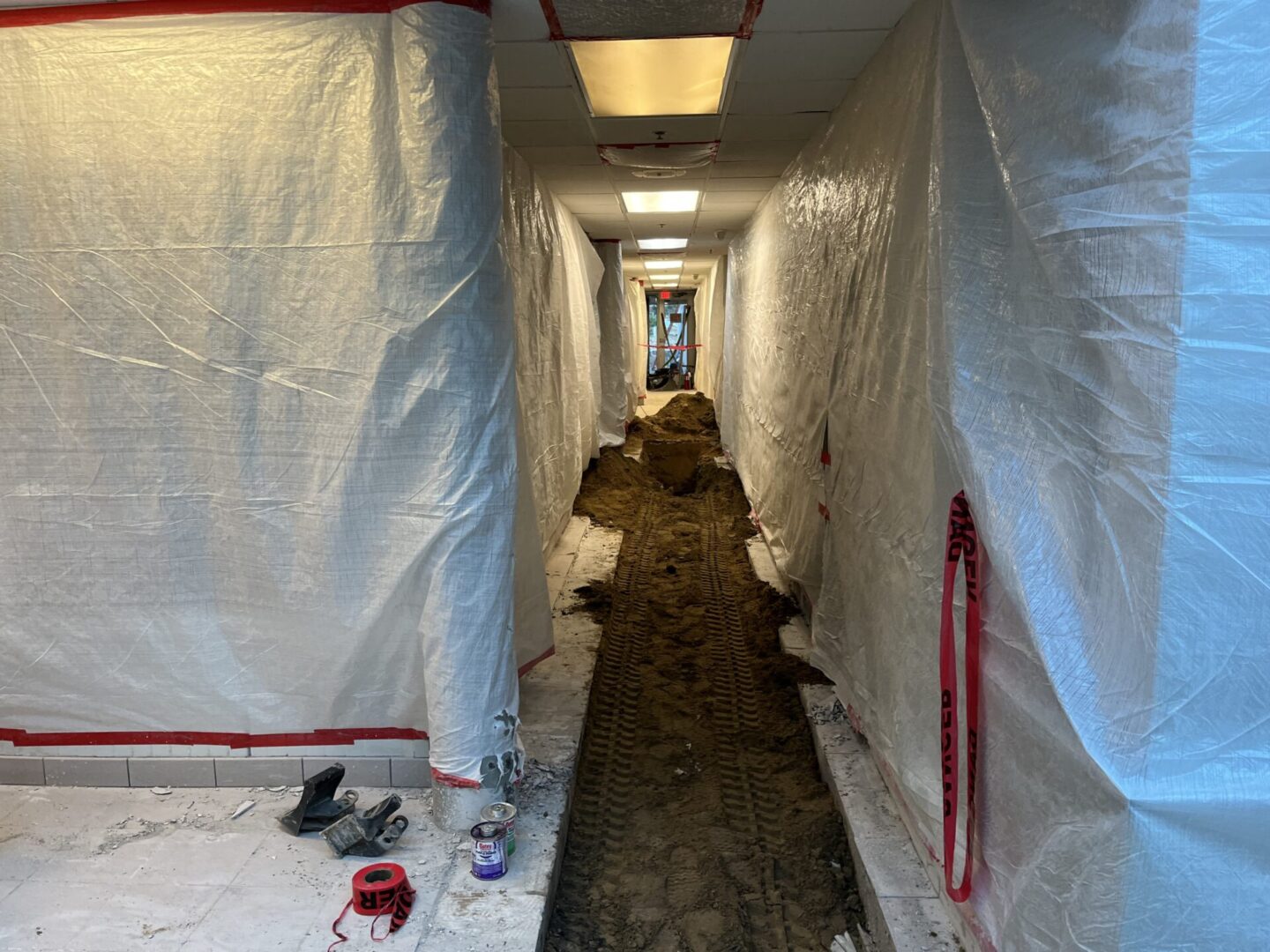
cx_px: 635
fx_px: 954
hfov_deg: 67.3
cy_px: 476
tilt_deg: -7.7
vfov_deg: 53.1
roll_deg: -1.2
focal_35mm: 26
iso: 125
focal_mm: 5.1
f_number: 1.6
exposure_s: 1/120
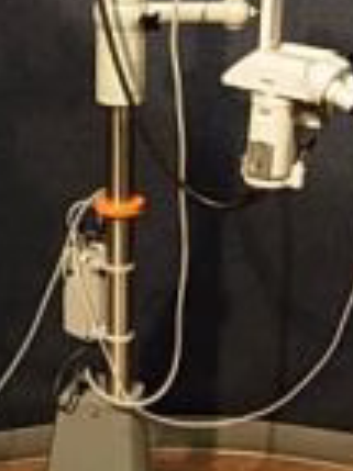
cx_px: 211
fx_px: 1375
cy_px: 132
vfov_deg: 19.4
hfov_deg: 14.6
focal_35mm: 101
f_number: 2.7
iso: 61
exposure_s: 1/4
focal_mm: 7.5
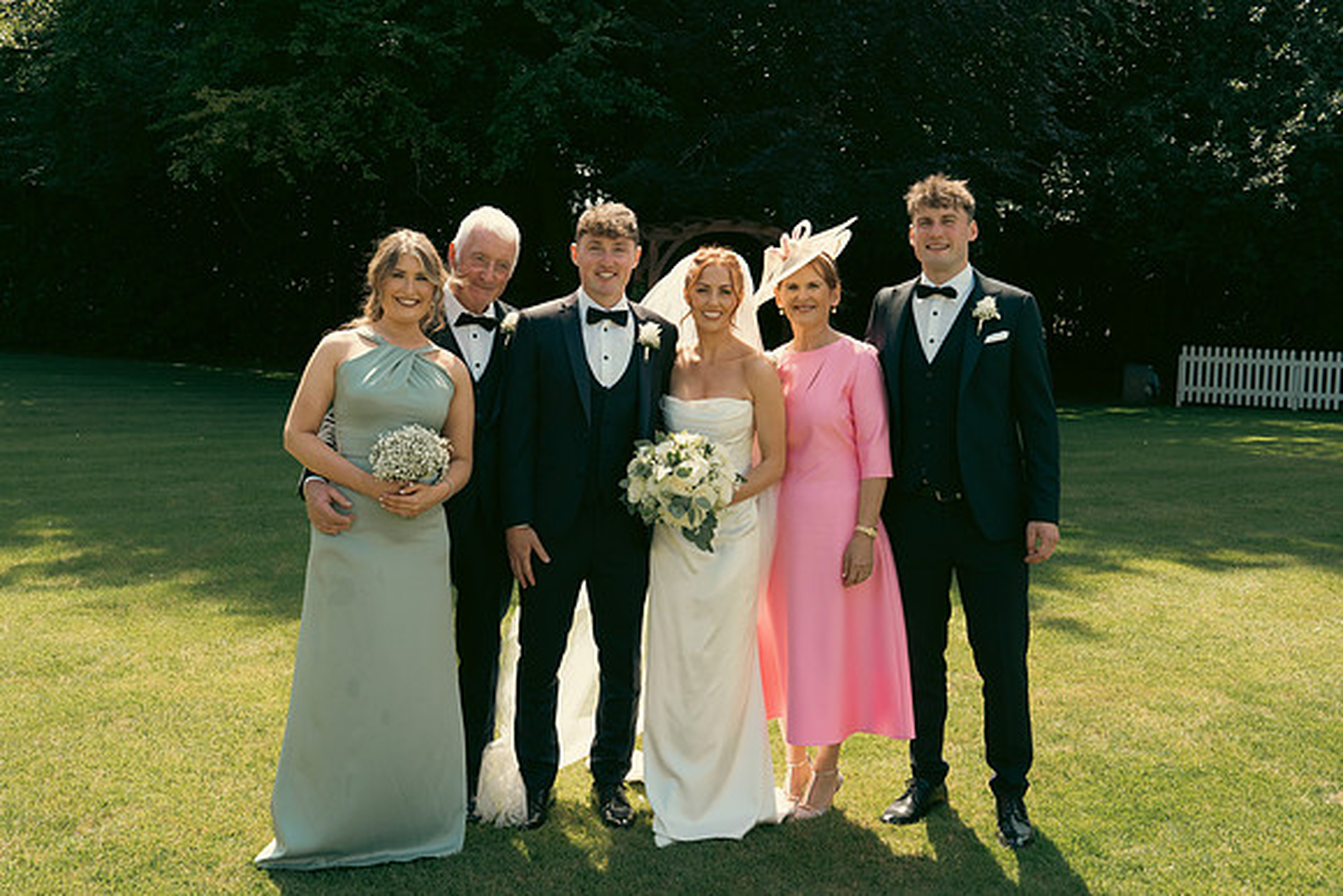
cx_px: 672
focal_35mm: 41
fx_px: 1530
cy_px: 448
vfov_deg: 32.6
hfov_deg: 47.4
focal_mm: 41
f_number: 7.1
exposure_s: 1/640
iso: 640
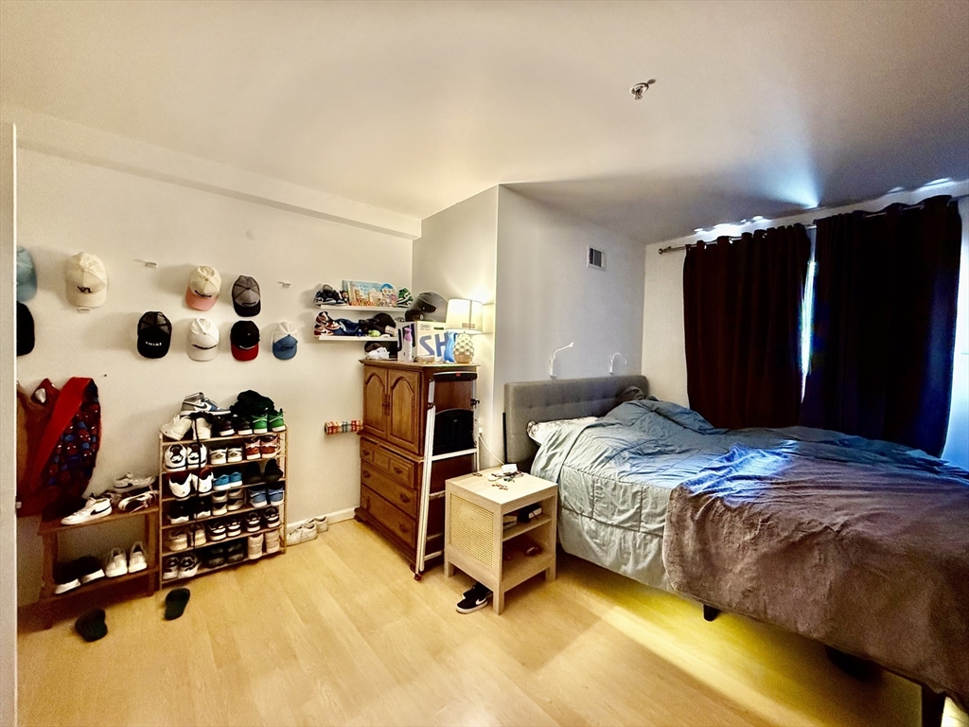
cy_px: 364
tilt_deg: -1.5
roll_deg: -1.6
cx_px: 484
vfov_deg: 85.7
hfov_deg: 102.1
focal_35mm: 14
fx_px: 392
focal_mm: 2.22
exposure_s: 1/60
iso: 1000
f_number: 2.2
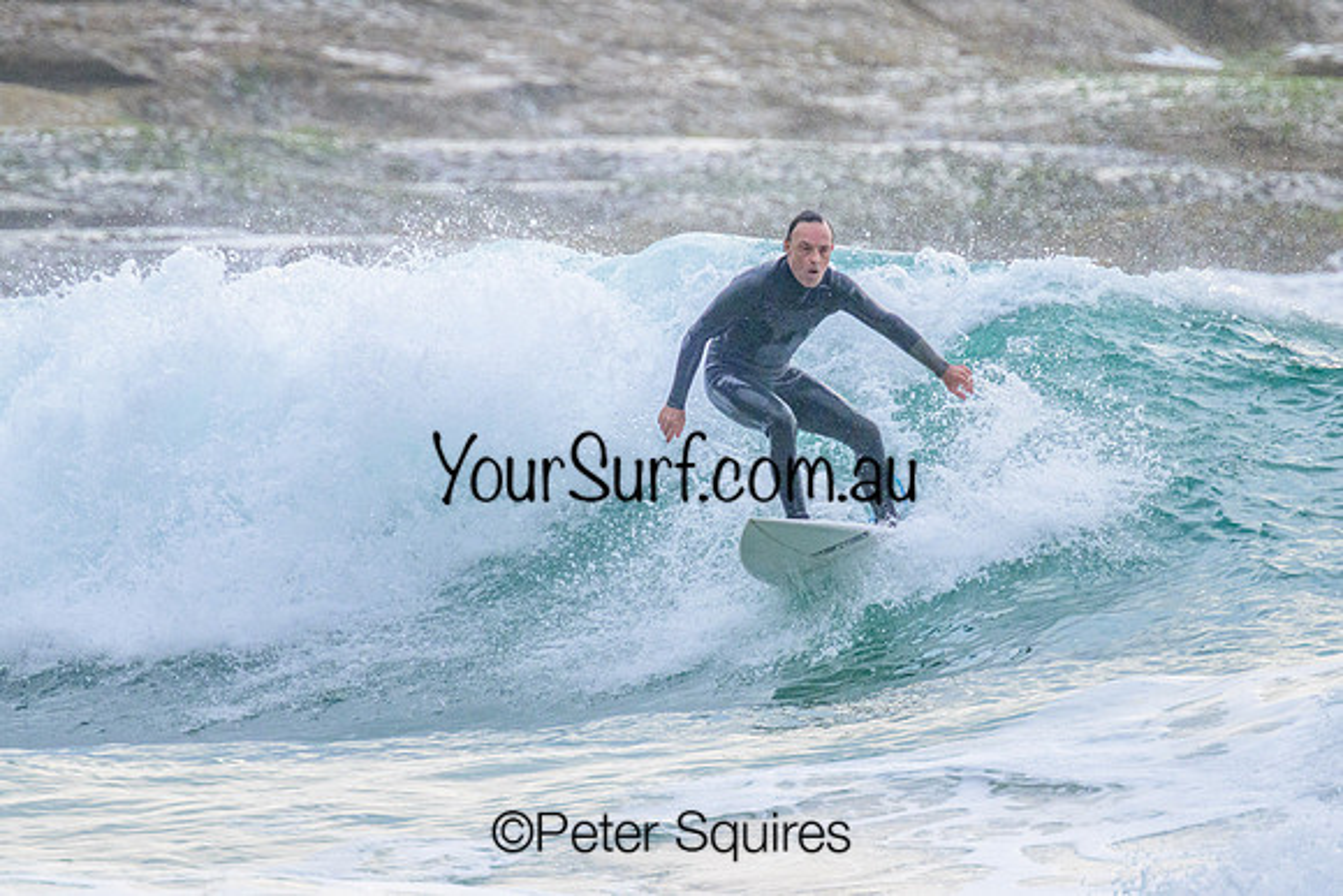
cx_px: 709
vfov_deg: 1.4
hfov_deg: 2.0
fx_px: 37639
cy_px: 371
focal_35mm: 1009
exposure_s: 1/2000
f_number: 11
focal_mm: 800
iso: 2000
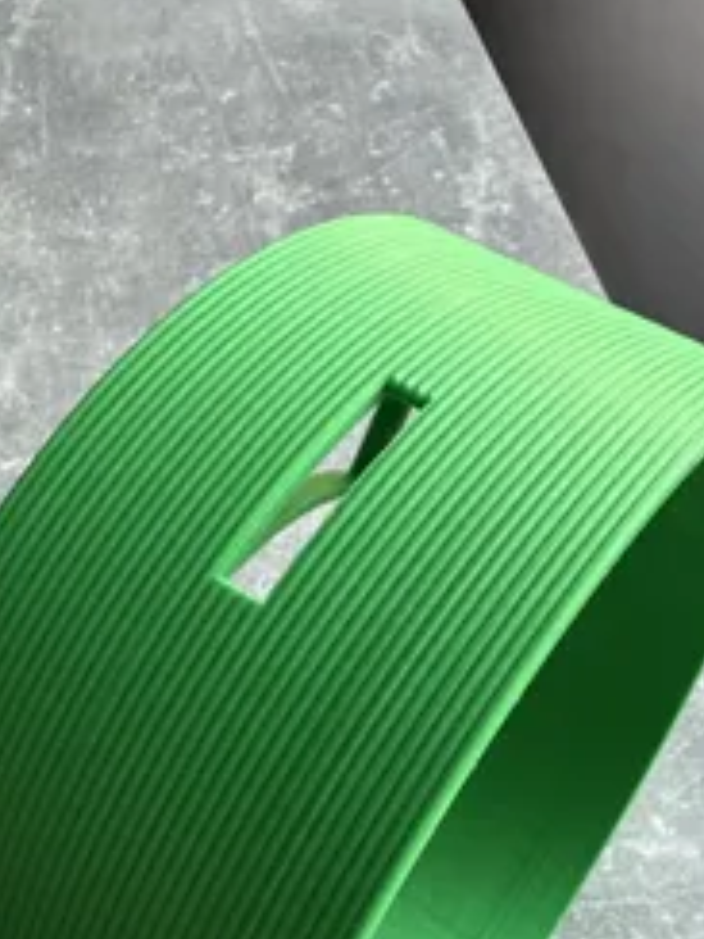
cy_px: 758
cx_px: 408
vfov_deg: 43.5
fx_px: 1112
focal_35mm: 41
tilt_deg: -62.5
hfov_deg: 35.1
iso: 320
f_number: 2.2
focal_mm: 2.22
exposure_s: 1/82
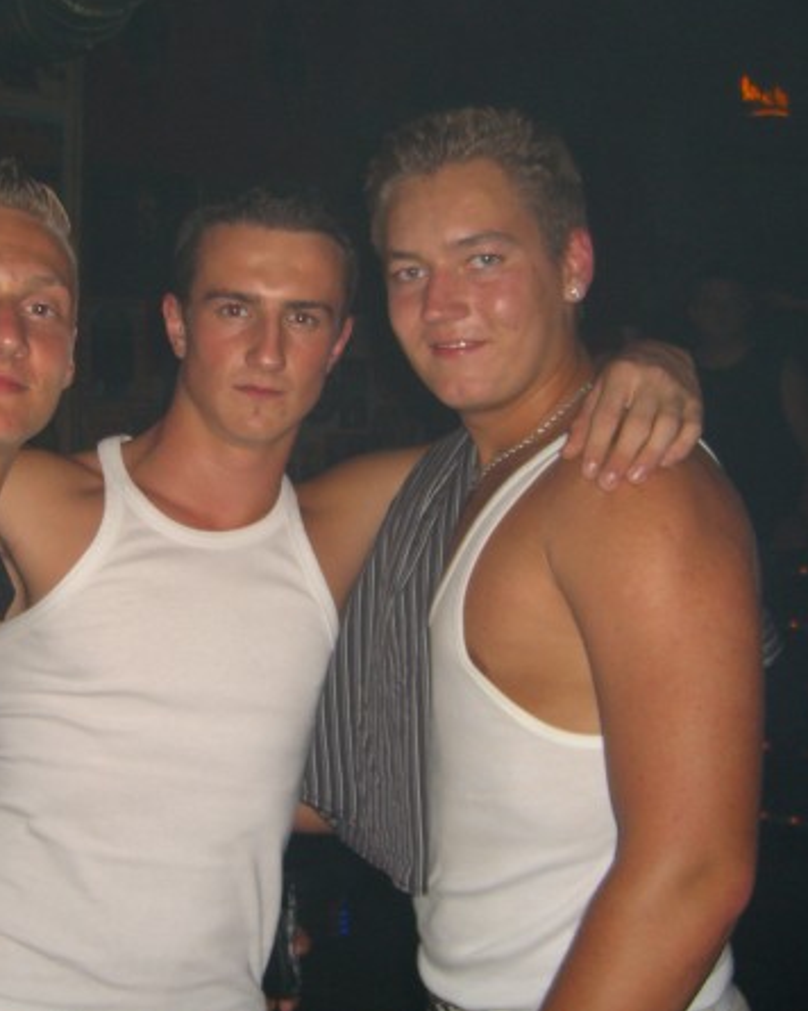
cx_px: 238
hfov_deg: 29.9
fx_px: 1495
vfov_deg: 37.3
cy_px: 502
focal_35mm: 50
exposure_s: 1/60
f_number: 2.8
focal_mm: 7.9
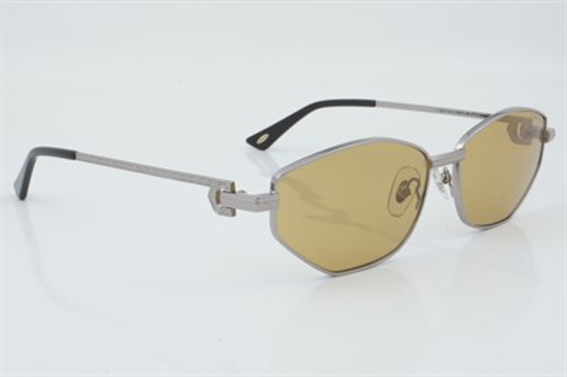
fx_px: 1180
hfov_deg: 27.0
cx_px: 284
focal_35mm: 75
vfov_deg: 18.2
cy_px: 188
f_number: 29
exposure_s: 1/3
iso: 100
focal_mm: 50
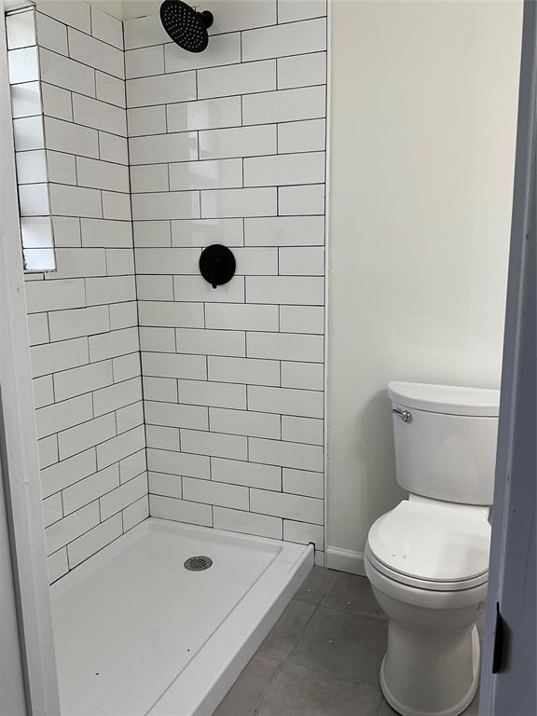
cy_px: 358
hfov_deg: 48.2
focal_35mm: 29
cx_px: 268
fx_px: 600
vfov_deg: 61.7
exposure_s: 1/60
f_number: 1.8
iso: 40
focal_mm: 3
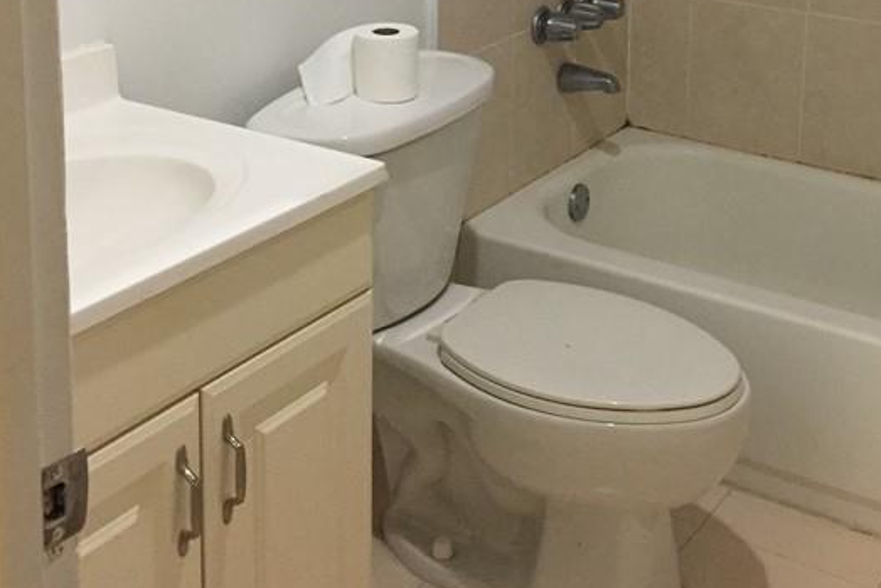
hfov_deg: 33.9
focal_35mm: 59
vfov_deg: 21.8
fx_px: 1444
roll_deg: -1.0
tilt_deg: -10.5
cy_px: -51
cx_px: 509
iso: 160
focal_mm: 4.15
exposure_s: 1/30
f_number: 2.2
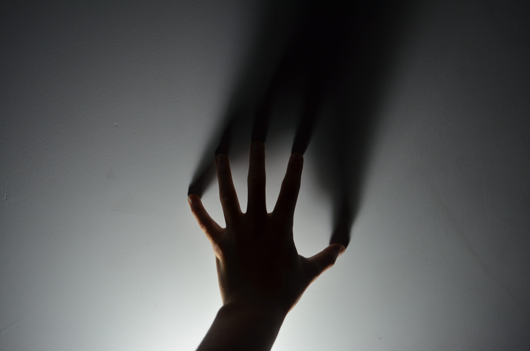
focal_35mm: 27
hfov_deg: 67.5
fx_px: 397
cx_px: 265
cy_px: 176
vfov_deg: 47.7
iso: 400
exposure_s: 1/60
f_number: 3.5
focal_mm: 18
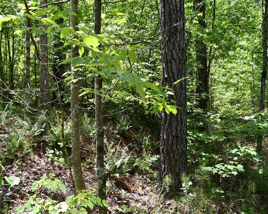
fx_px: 325
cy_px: 106
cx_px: 142
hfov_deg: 44.8
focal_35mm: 41
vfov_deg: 36.5
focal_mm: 18
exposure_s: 1/250
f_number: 5.6
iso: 200
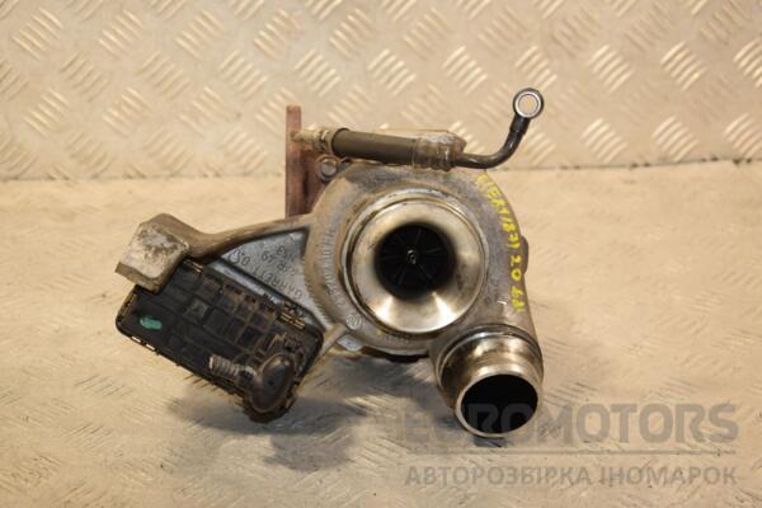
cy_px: 254
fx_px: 1524
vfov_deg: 18.9
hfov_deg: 28.1
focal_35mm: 72
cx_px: 381
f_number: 5.6
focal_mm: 48
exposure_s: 1/200
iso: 800
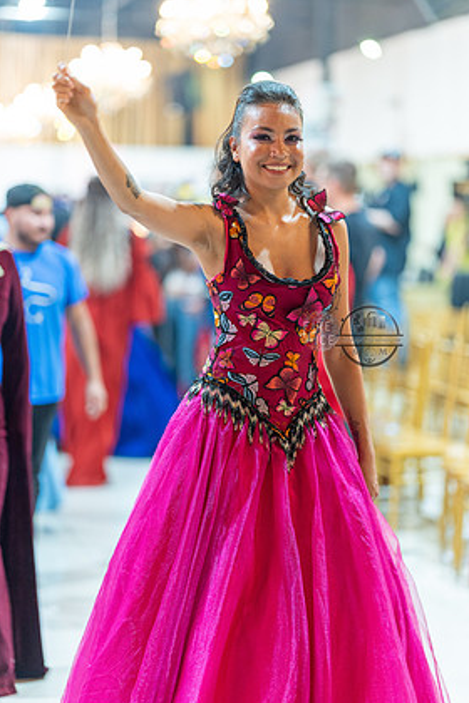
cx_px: 226
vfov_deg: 22.4
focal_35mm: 91
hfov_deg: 15.0
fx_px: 1778
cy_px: 336
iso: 640
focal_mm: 85
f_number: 1.4
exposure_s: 1/160
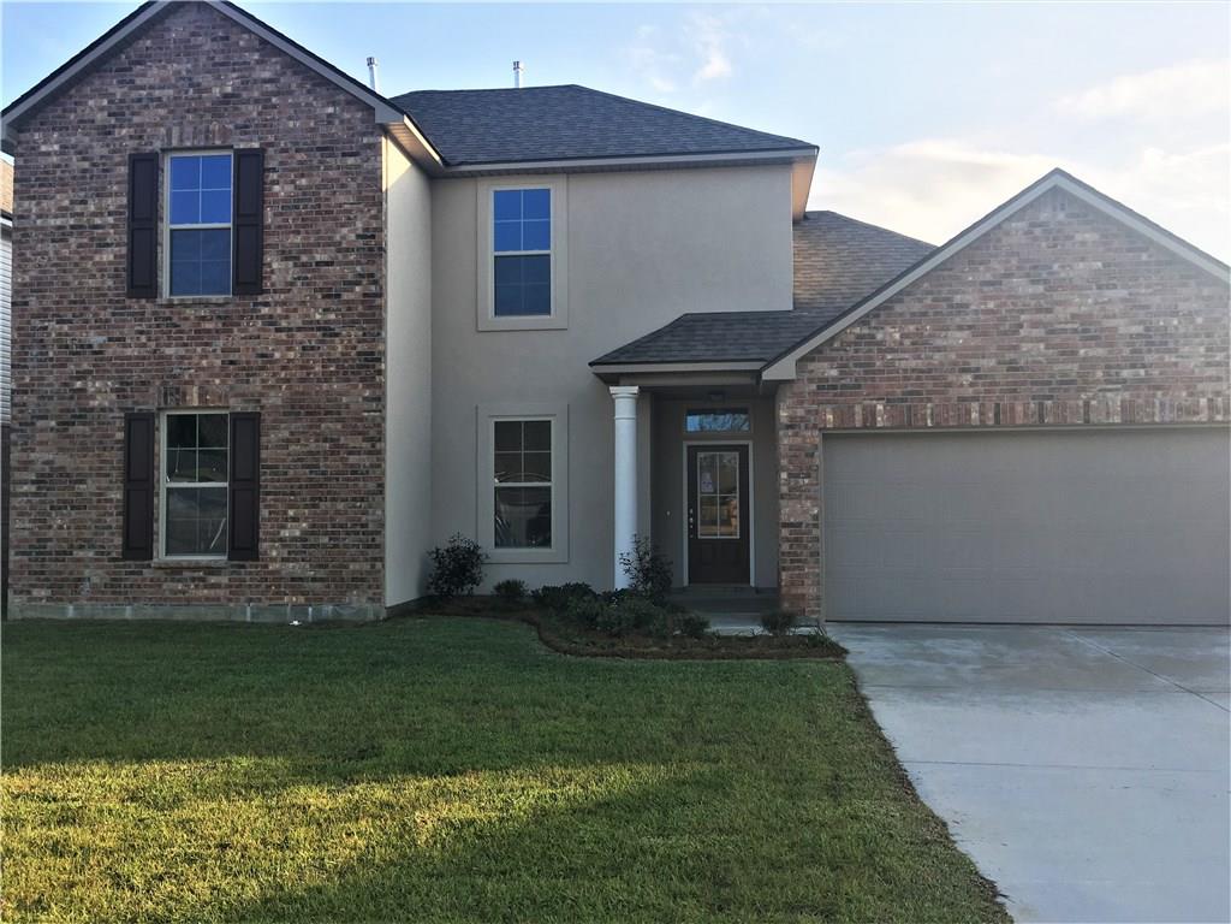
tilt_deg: +1.9
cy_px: 462
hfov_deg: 61.7
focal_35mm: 29
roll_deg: +1.4
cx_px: 616
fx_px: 1031
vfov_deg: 48.2
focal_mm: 4.15
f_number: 2.2
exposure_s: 1/596
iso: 25
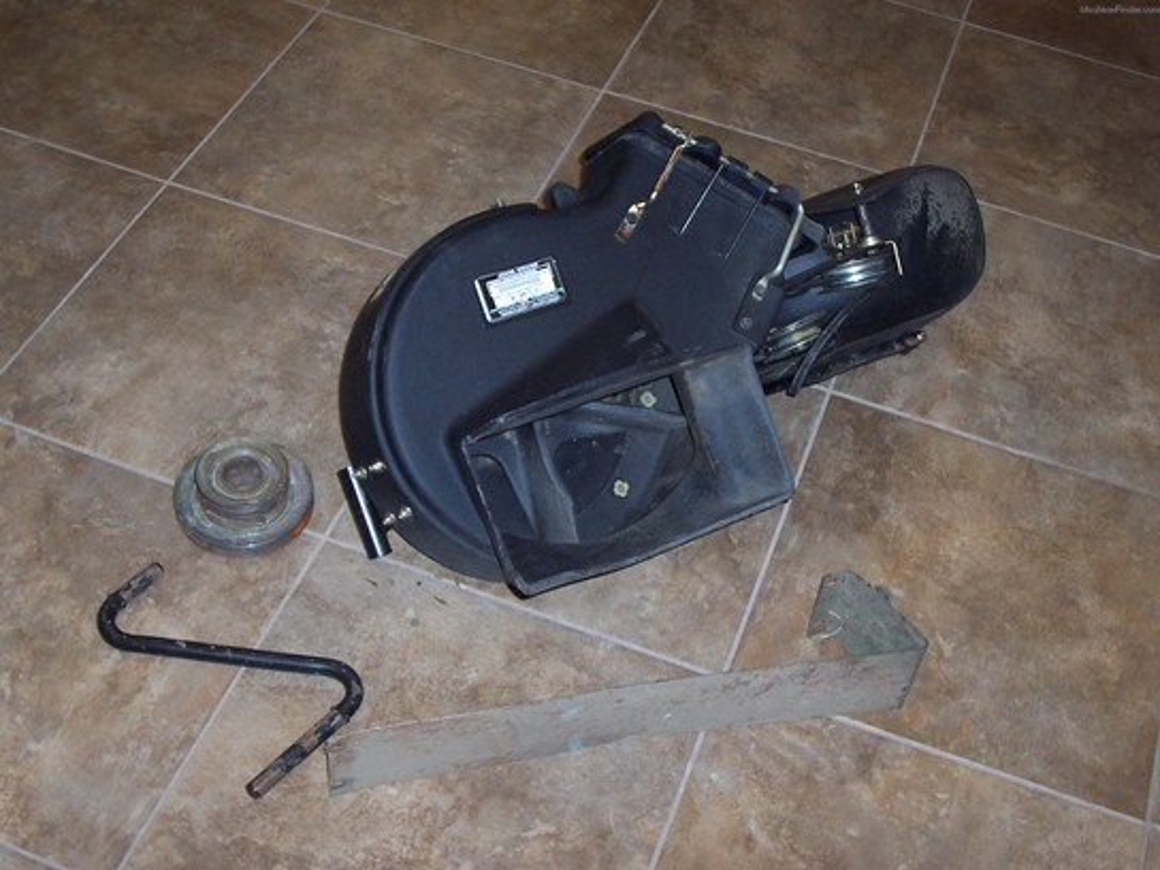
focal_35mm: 46
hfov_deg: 41.2
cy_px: 435
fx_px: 1541
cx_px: 580
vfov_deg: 31.5
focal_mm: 7
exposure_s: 1/60
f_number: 3
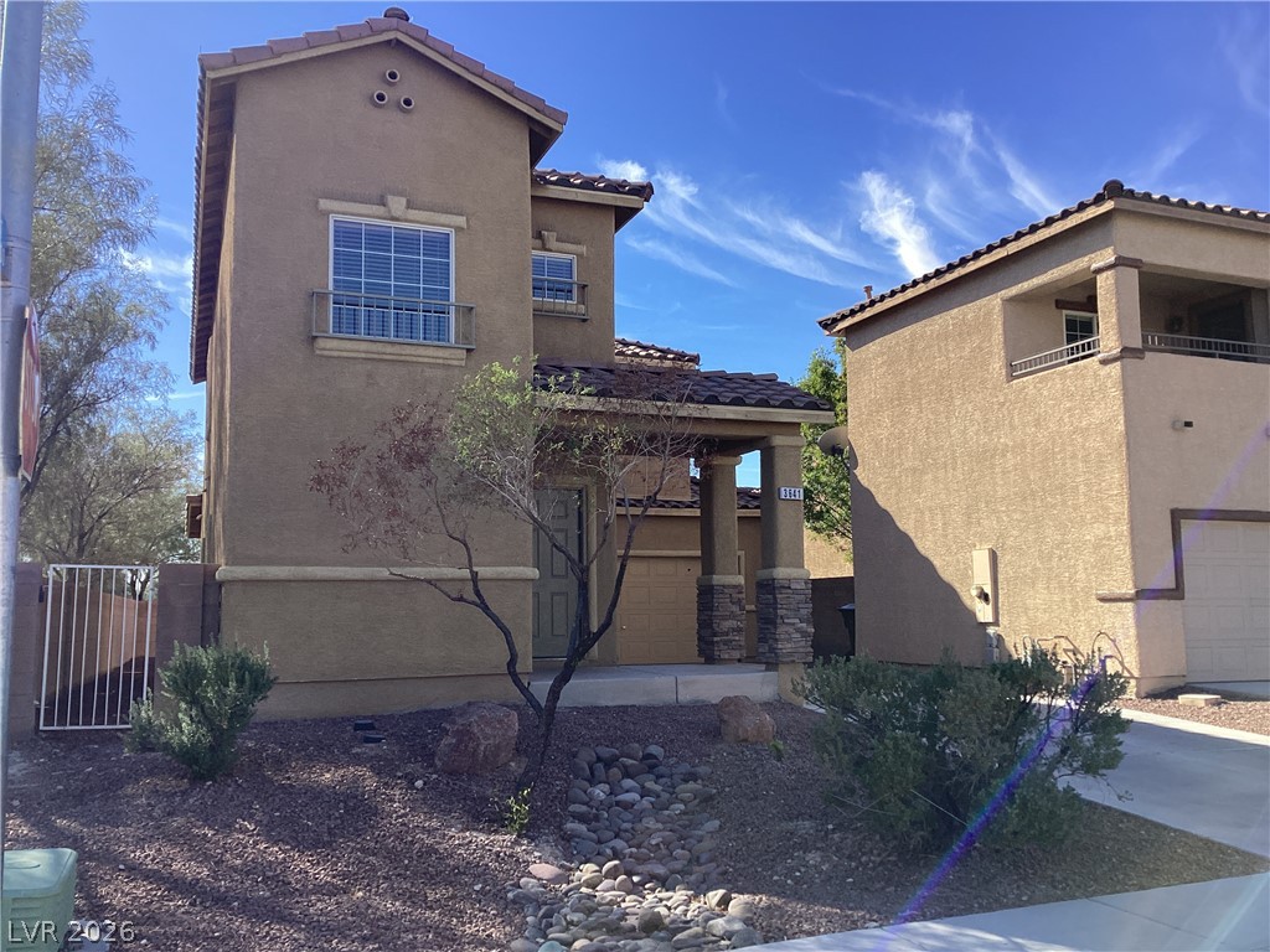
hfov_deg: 58.4
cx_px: 635
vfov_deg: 45.4
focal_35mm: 31
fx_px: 1137
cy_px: 476
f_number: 2.4
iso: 25
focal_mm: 3.3
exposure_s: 1/926
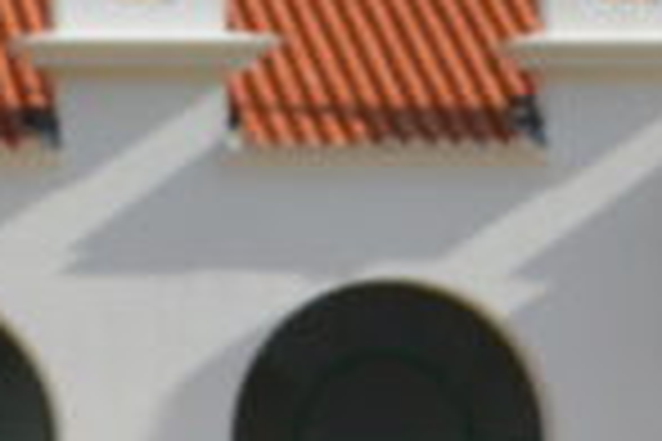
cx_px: 617
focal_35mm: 398
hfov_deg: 5.2
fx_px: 7318
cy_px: 367
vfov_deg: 3.5
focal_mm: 38
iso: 100
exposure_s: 1/250
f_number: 8
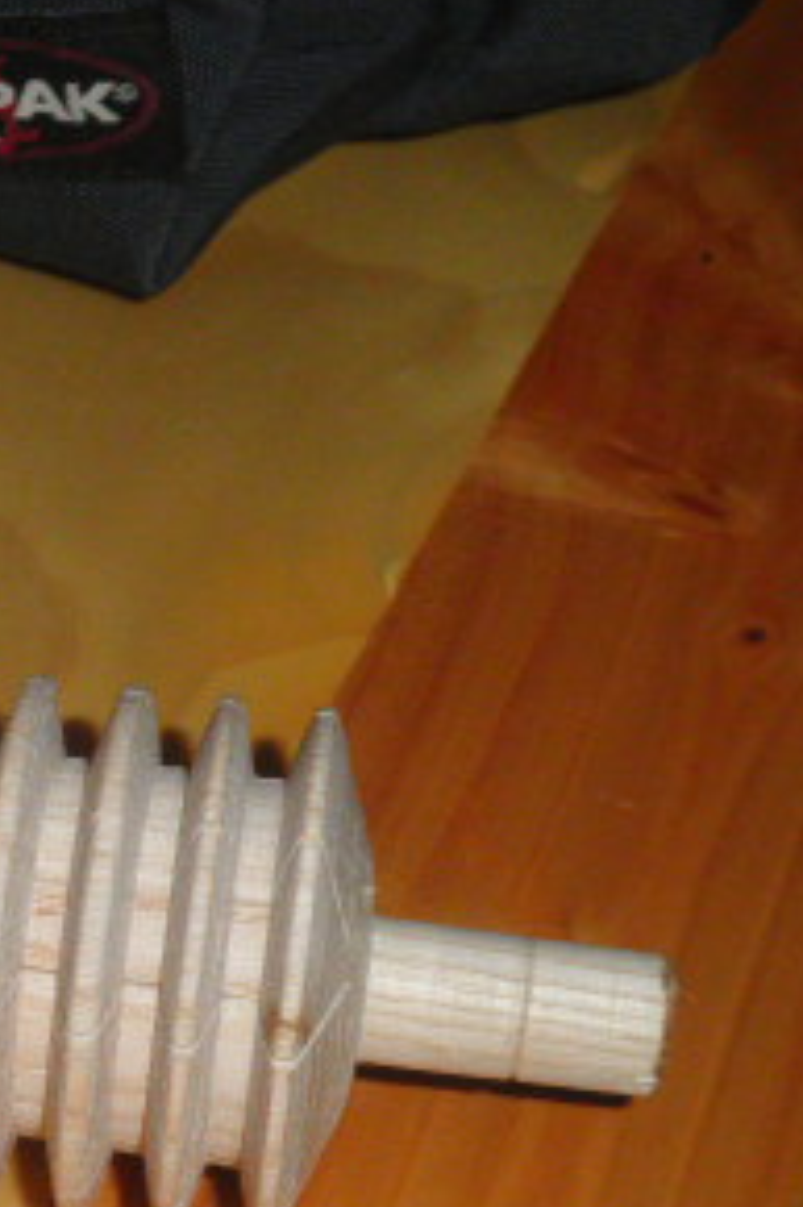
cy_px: 841
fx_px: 3618
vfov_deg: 18.9
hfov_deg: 12.3
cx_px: -233
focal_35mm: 108
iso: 160
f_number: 3.4
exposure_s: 1/60
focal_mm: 8.3
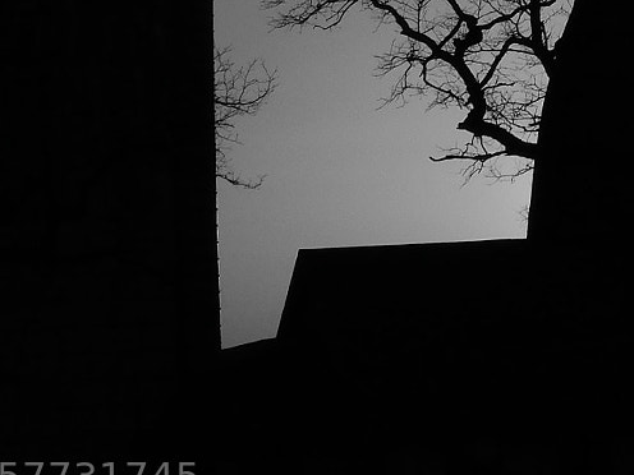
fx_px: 2363
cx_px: 552
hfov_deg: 15.1
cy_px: -189
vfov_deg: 11.1
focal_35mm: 129
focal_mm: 7.1
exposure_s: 1/1500
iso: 125
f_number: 7.2
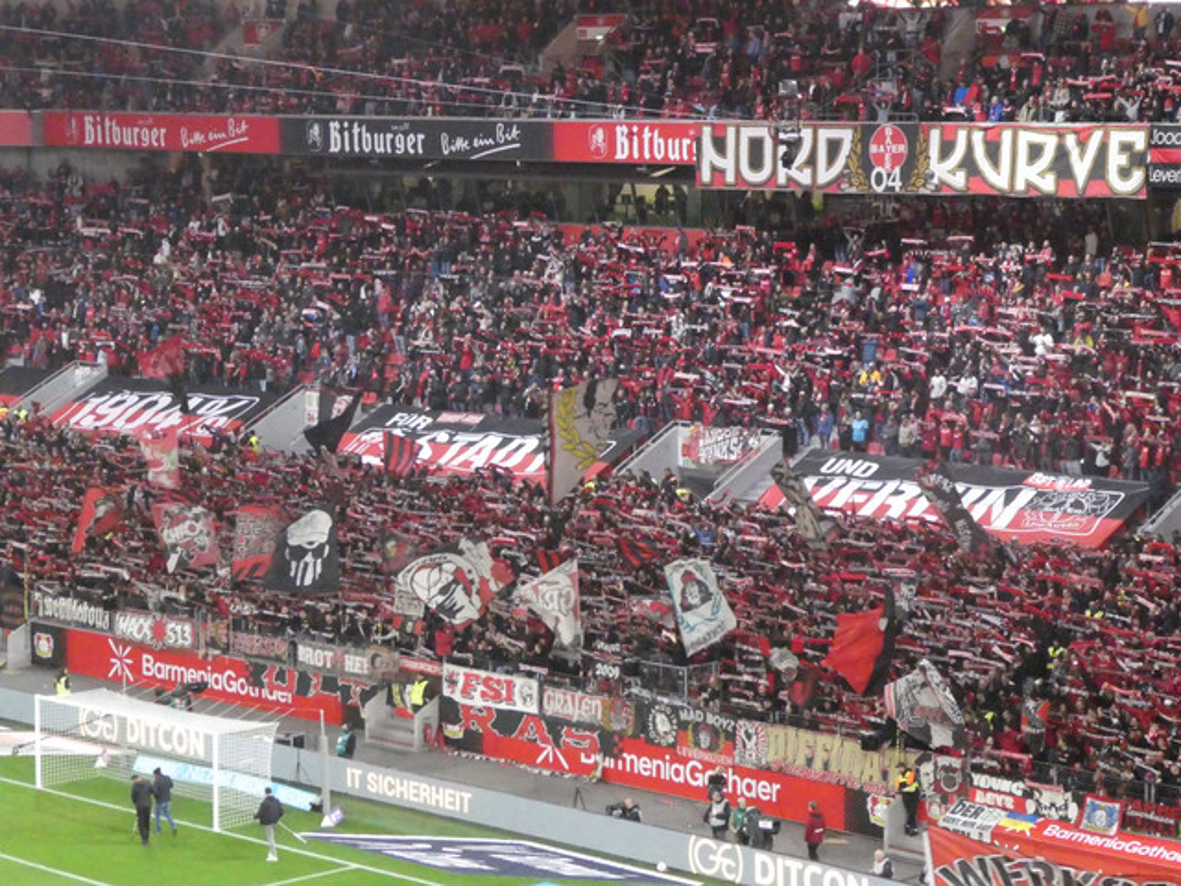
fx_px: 3071
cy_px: 443
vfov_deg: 16.4
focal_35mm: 90
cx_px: 590
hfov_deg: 21.8
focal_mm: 16.1
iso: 3200
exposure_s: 1/100
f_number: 4.9
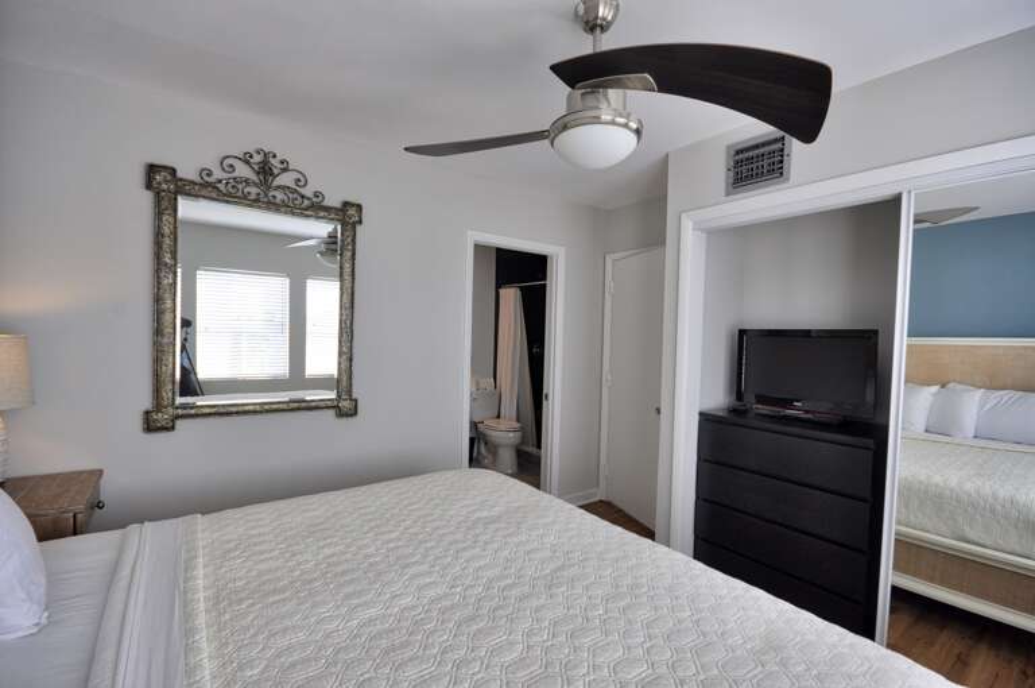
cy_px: 344
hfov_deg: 100.5
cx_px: 518
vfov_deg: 77.2
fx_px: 431
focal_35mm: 15
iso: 400
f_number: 8
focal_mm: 10
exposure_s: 1/160
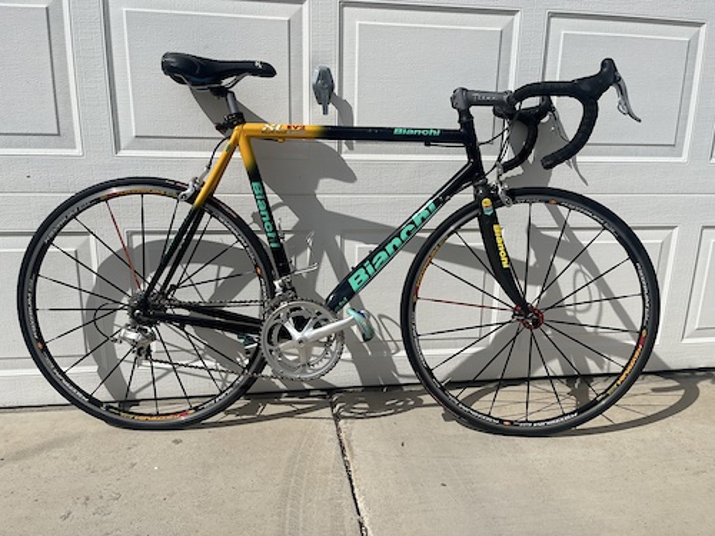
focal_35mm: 26
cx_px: 358
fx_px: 537
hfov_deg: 67.3
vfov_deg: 53.1
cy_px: 268
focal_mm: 5.1
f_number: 1.6
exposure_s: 1/10870
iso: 50
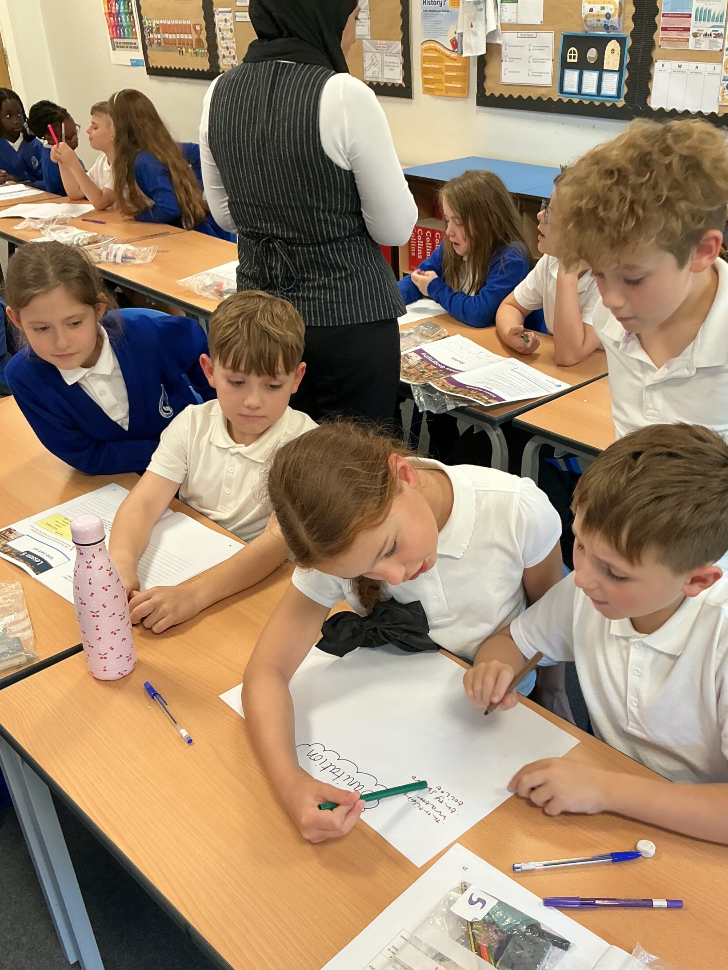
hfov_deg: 41.7
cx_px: 411
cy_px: 547
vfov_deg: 53.8
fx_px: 953
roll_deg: +2.1
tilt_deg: -31.3
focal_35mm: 34
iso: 64
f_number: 1.8
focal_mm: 3
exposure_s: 1/50
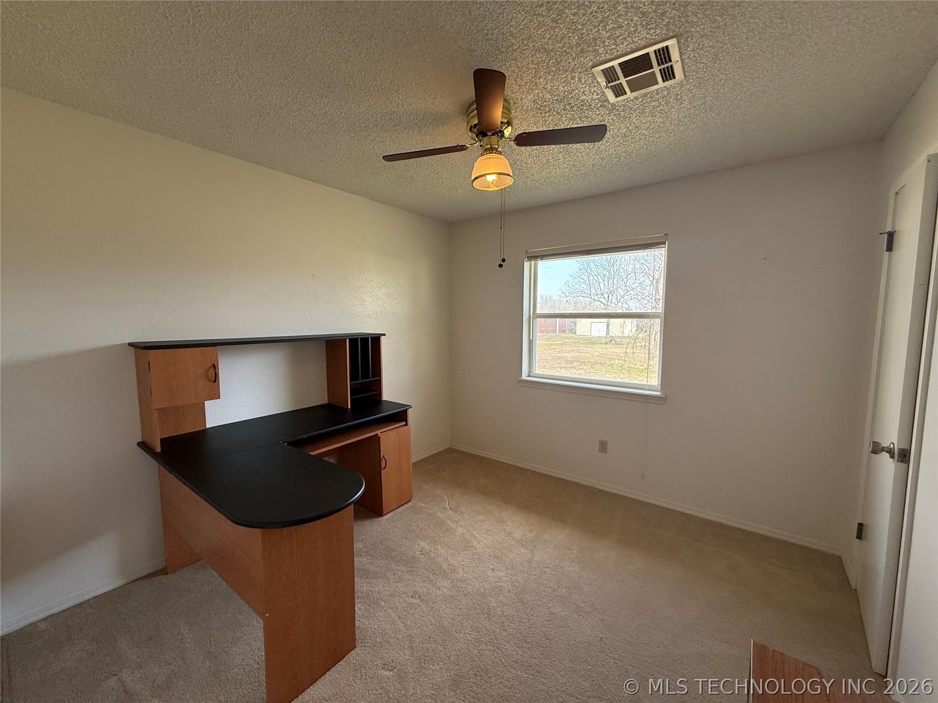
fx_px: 379
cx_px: 469
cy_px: 352
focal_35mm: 14
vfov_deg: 85.7
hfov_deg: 102.1
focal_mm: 2.22
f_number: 2.2
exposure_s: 1/99
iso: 125
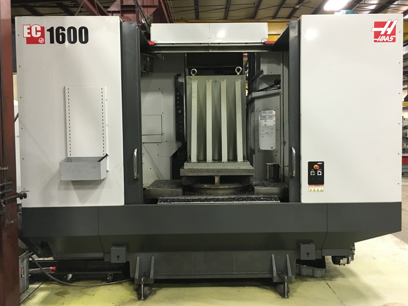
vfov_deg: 46.8
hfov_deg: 60.0
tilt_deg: -2.9
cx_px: 211
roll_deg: +0.2
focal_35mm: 30
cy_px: 149
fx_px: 354
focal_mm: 4.15
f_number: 2.2
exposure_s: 1/30
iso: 160
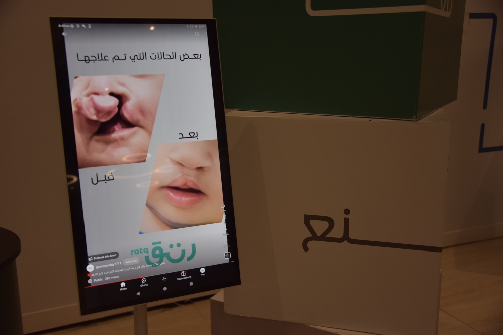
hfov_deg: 50.7
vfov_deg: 35.0
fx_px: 531
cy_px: 168
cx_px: 252
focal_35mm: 38
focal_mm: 38
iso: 450
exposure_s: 1/200
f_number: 4
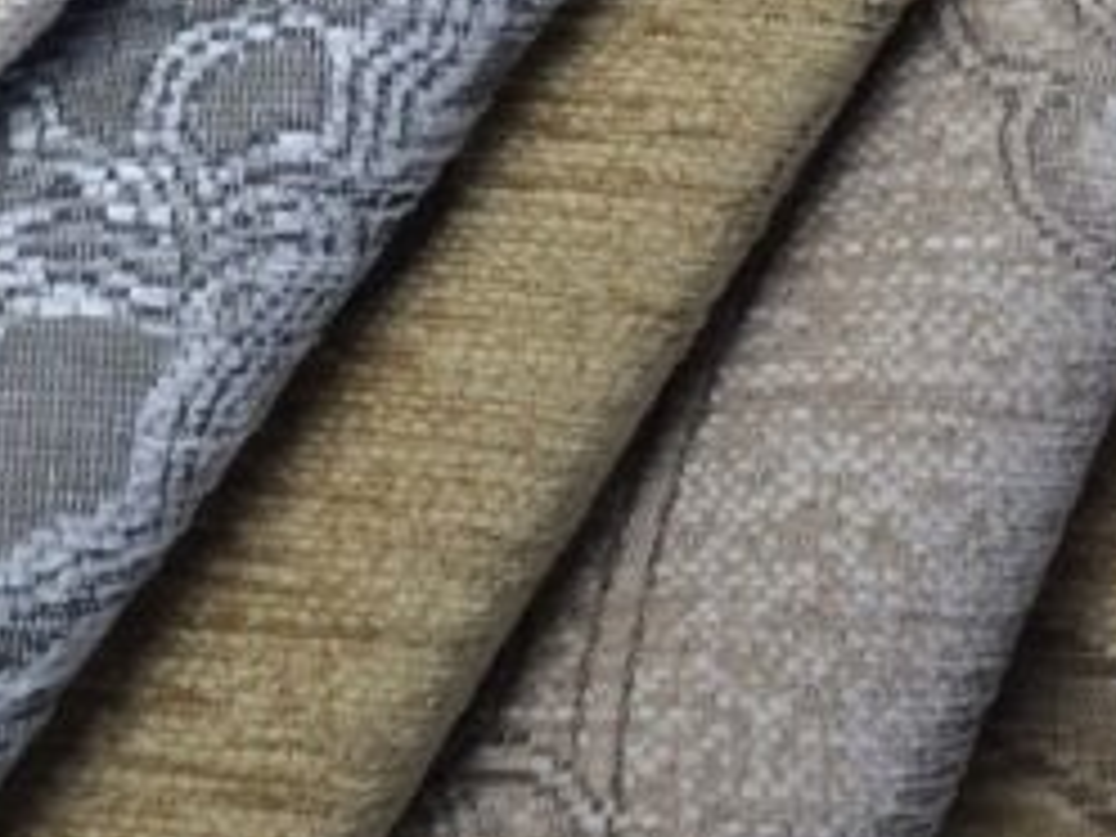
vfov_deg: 17.0
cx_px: 94
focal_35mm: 82
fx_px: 2644
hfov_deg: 23.2
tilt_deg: -72.4
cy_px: -218
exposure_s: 1/100
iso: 64
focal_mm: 4.15
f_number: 2.2
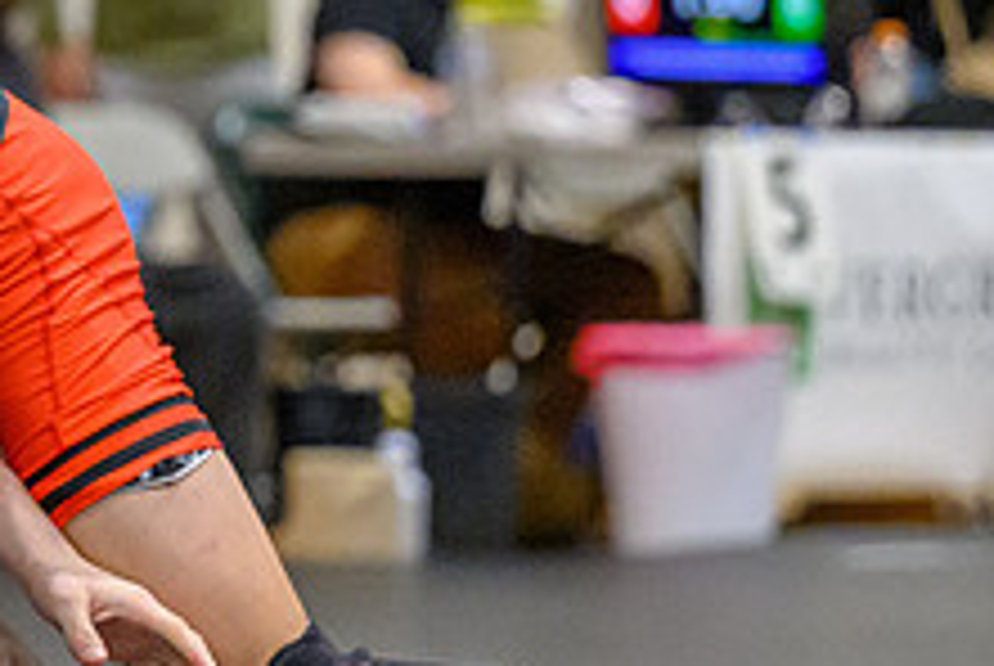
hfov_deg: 4.7
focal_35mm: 432
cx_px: -424
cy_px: 196
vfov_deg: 3.2
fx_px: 11944
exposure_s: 1/800
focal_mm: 120
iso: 10000
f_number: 2.8
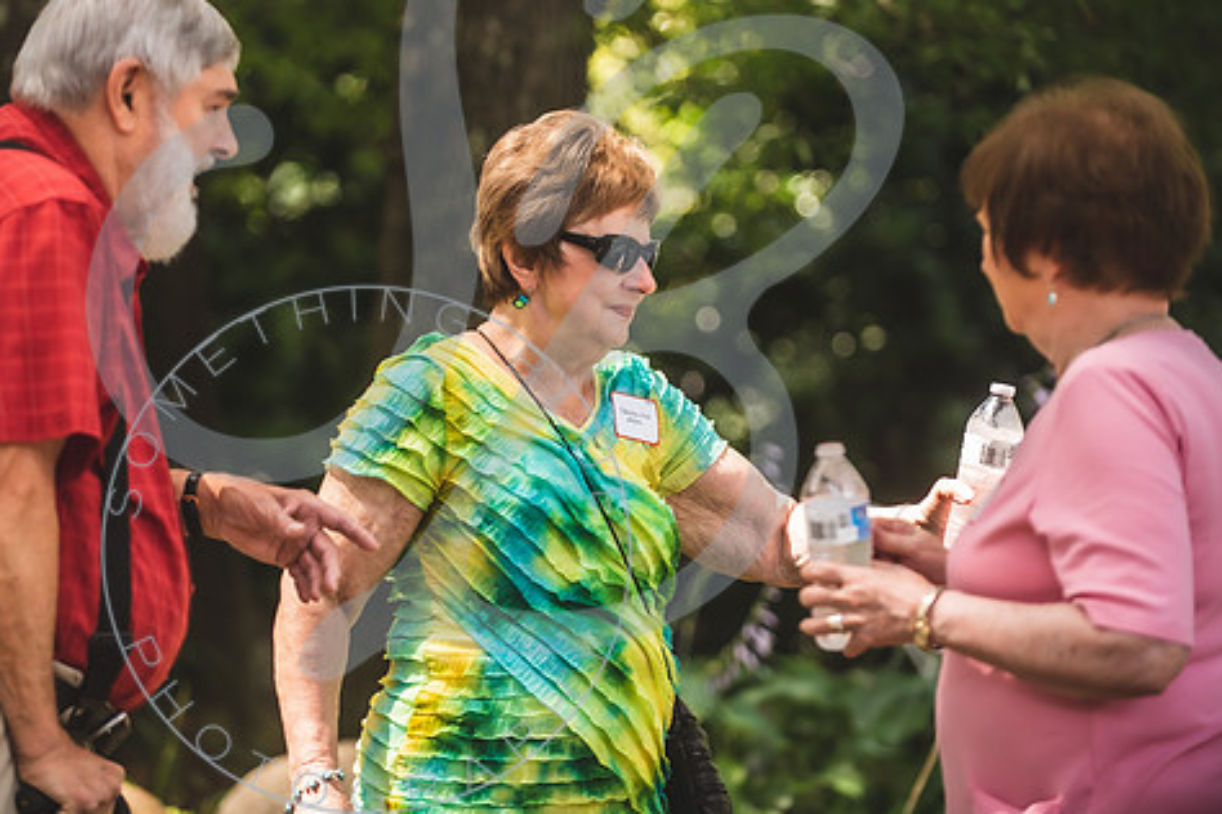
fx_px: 5193
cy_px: 334
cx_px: 495
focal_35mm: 153
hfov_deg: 13.4
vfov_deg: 9.0
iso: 200
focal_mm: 125
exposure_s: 1/400
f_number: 2.8
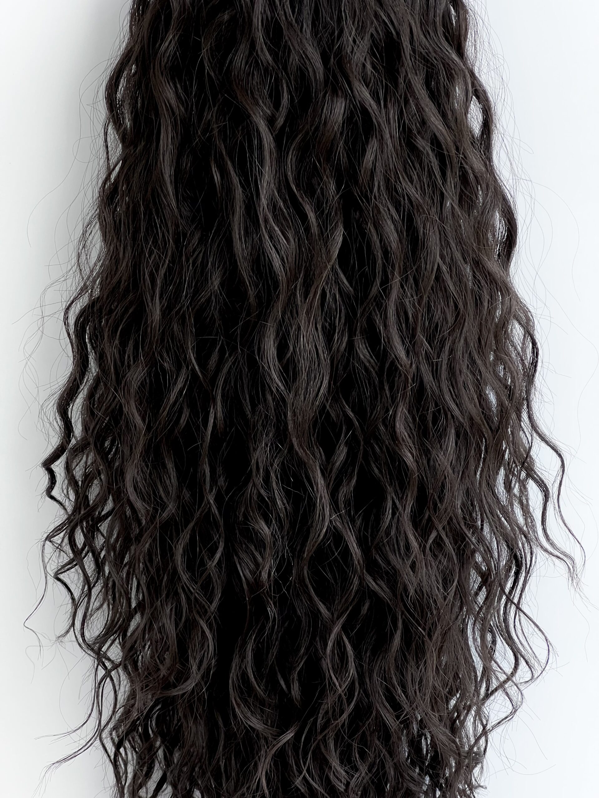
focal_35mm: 77
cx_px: 300
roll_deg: +0.7
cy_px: 399
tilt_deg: -8.4
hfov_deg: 19.1
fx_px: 1777
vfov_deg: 25.3
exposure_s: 1/77
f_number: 2.8
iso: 200
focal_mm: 9
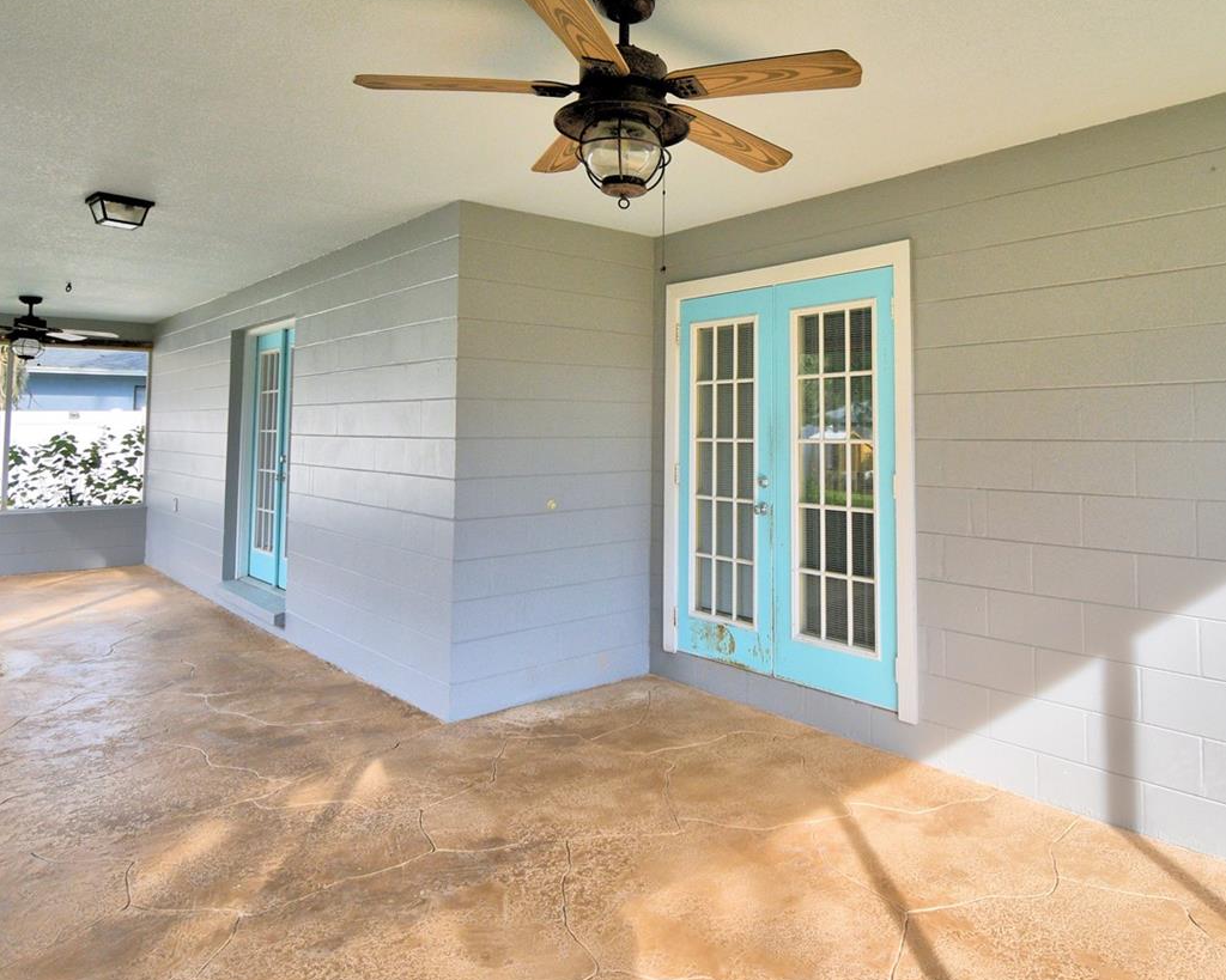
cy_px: 381
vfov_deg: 62.4
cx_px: 784
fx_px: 798
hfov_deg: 73.5
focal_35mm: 22
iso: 200
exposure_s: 1/400
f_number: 4.5
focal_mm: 10
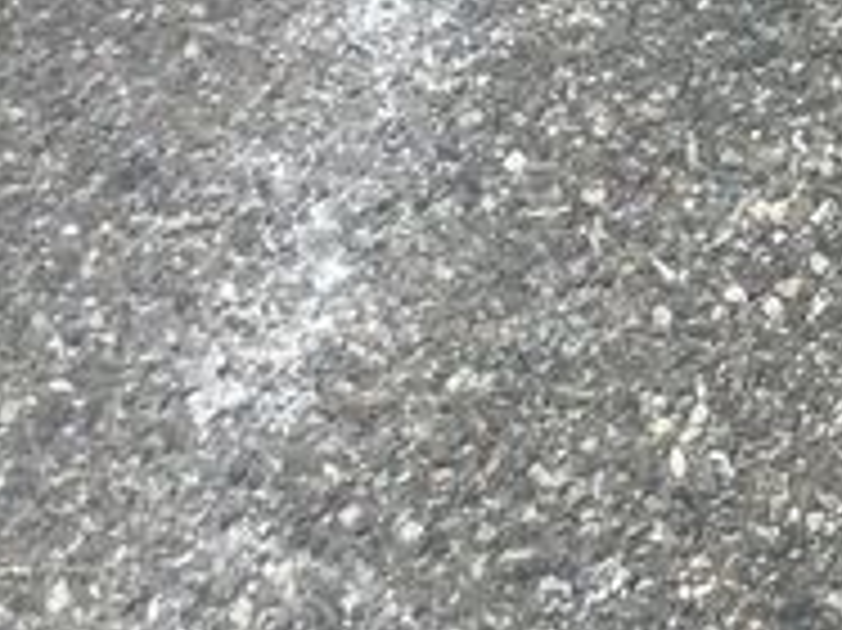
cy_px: -558
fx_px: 4035
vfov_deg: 8.5
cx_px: 1405
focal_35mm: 166
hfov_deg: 11.3
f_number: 2.4
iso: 64
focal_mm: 3.3
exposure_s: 1/33
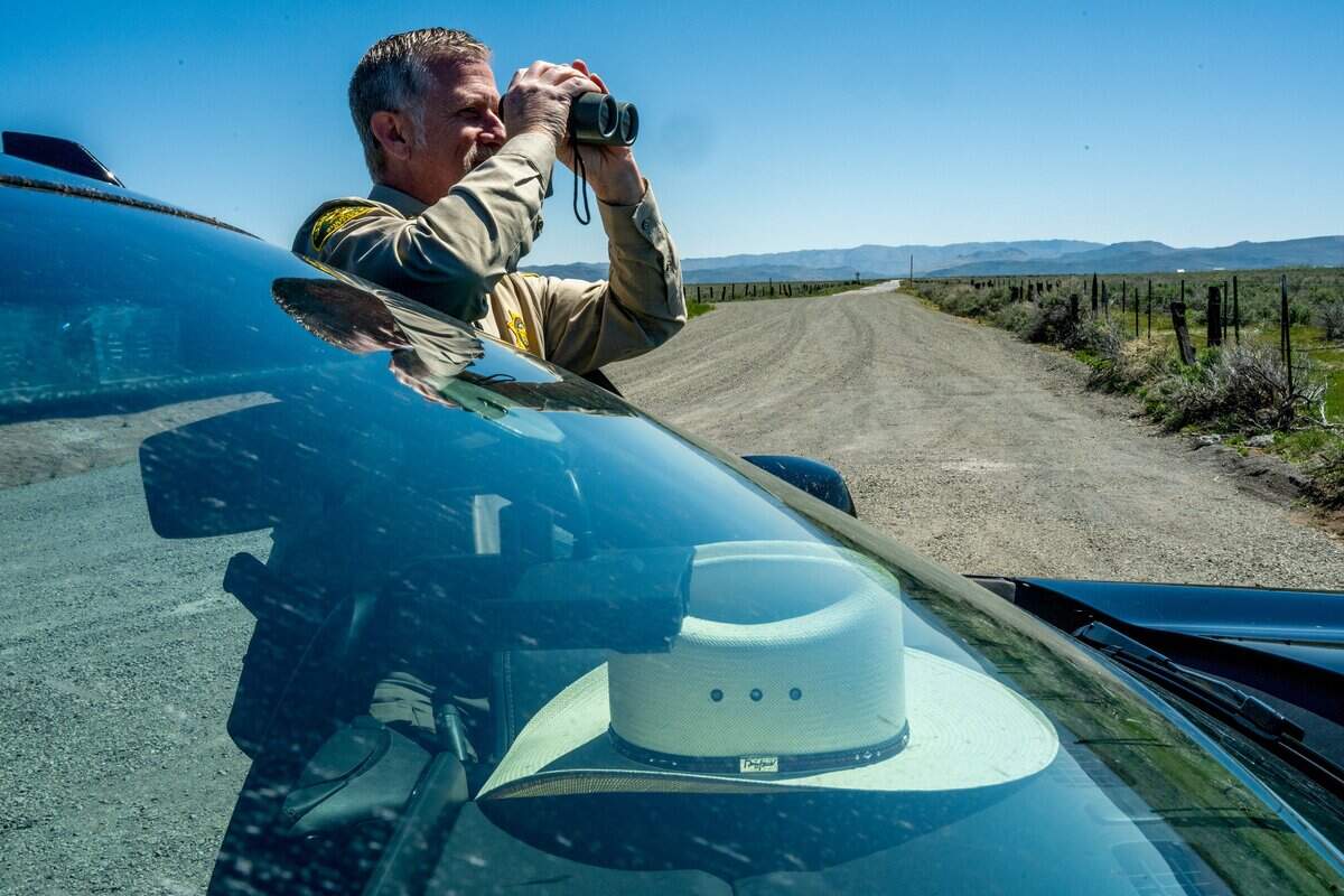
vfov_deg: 38.4
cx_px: 672
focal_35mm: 34
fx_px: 1288
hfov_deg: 55.1
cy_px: 448
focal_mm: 34.5
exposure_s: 1/320
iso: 400
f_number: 22
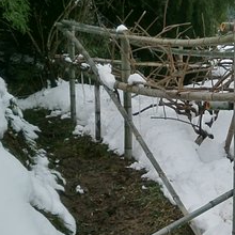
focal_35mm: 70
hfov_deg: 23.3
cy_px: 143
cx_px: 252
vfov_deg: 24.6
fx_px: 538
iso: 64
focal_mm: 5.58
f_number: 2.8
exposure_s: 1/400
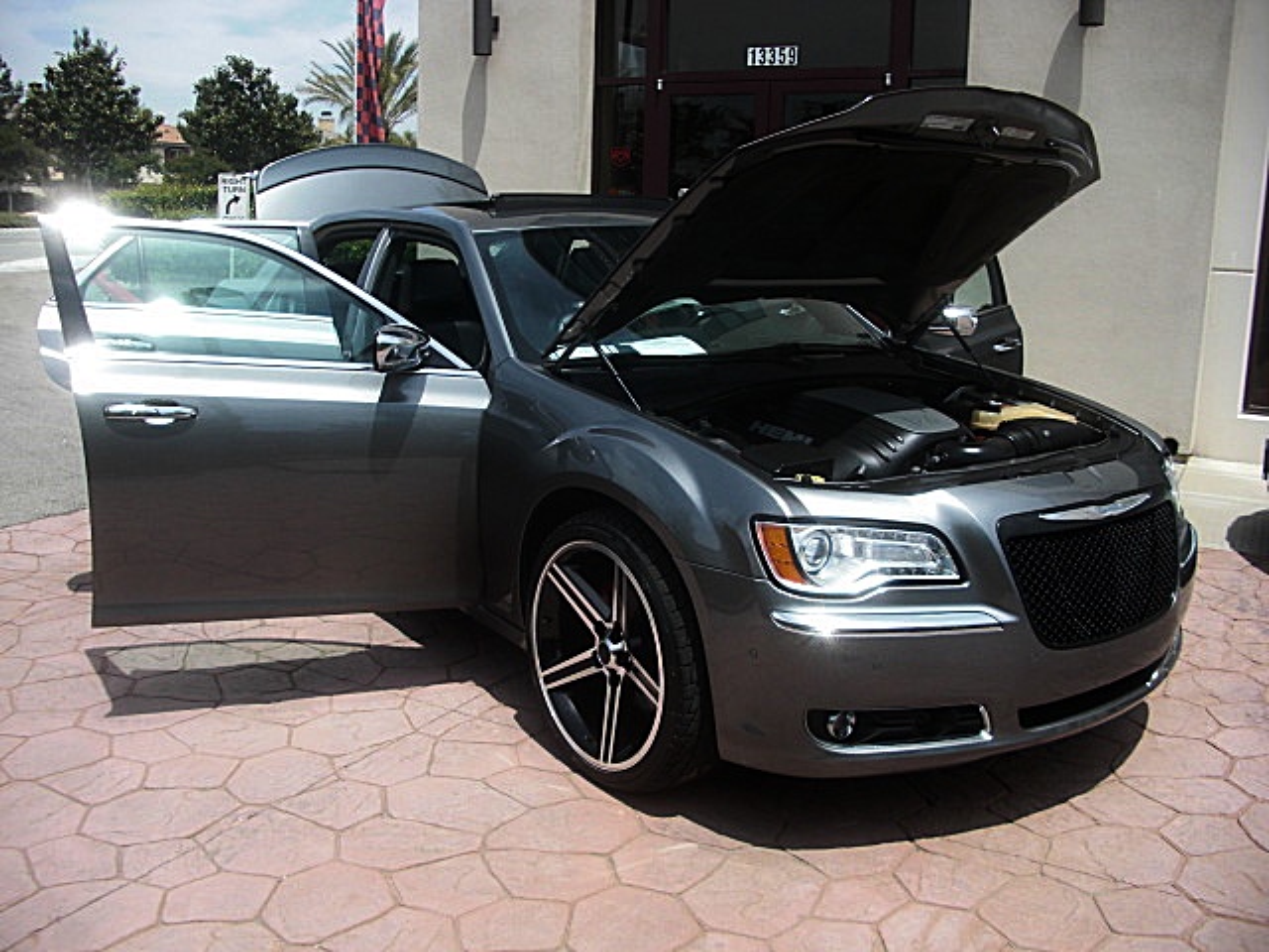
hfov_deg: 51.4
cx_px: 634
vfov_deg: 39.7
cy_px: 476
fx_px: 1320
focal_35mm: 36
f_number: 2.8
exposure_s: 1/800
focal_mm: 6.3
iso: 50
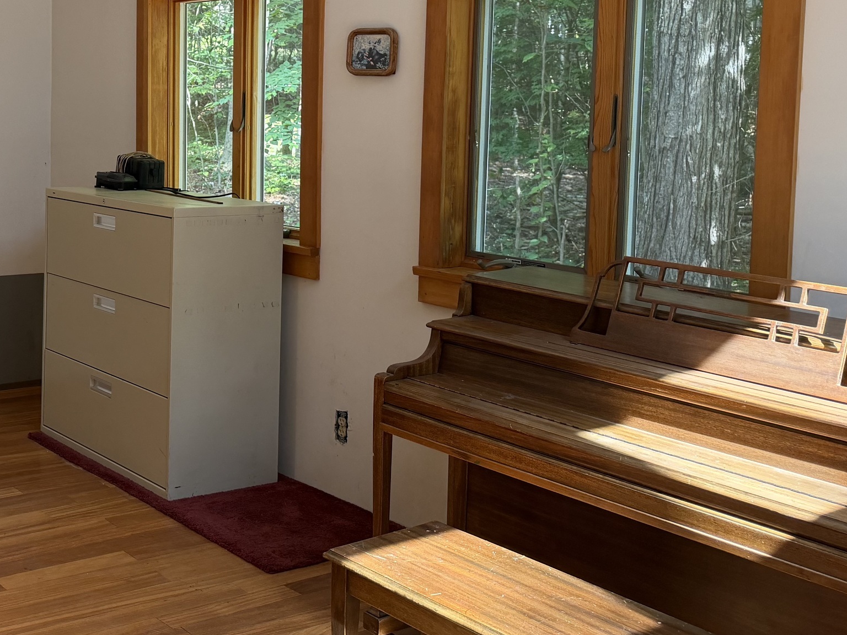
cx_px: 40
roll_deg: -0.3
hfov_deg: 36.4
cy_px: 141
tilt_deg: -3.4
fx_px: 1174
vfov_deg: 29.7
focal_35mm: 48
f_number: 1.78
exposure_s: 1/121
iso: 160
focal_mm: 6.76
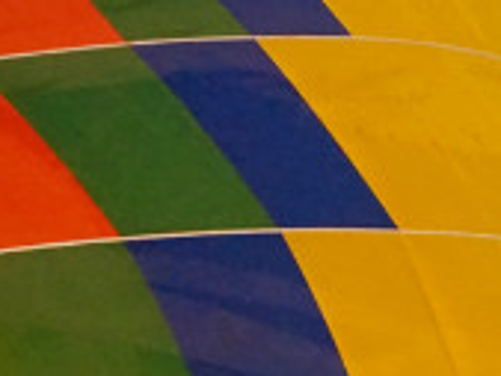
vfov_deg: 13.0
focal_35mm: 109
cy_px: 528
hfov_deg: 17.2
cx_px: 602
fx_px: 1579
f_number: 4
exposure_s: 1/60
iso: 3200
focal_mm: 16
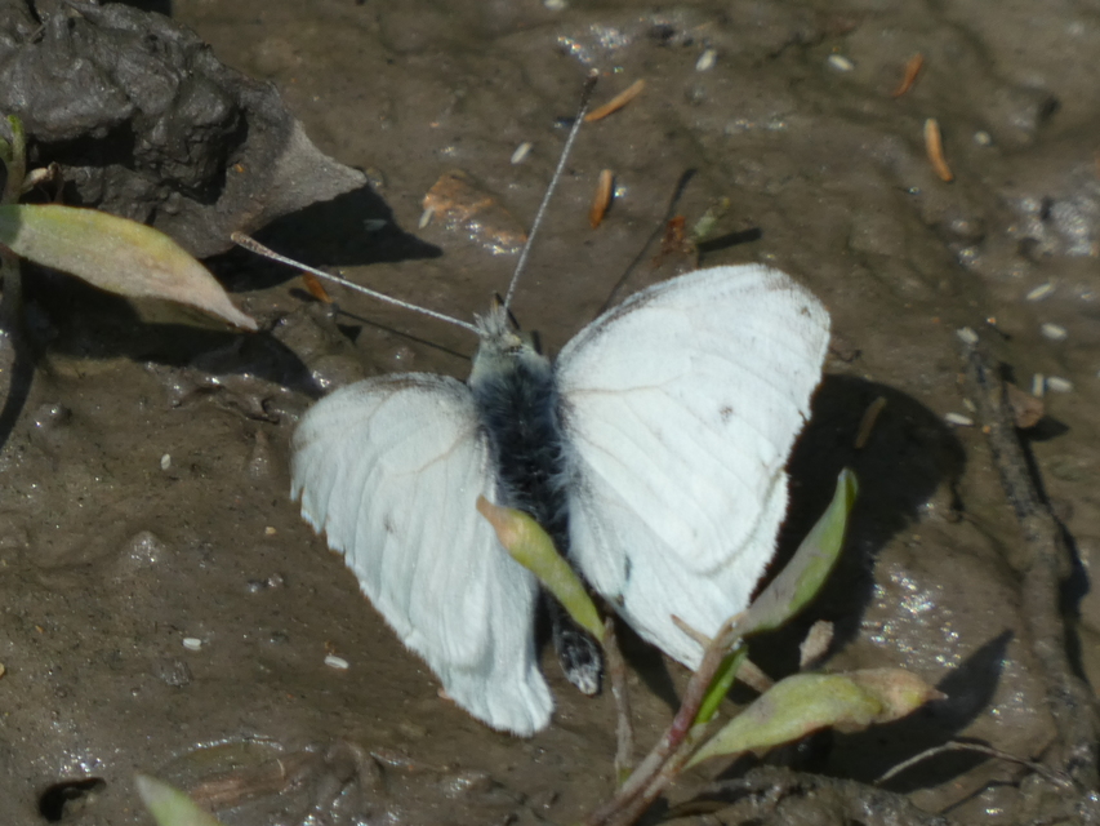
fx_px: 34515
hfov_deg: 1.8
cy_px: 413
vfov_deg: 1.4
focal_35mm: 1086
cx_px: 550
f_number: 5.7
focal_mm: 194.6
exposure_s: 1/320
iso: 80
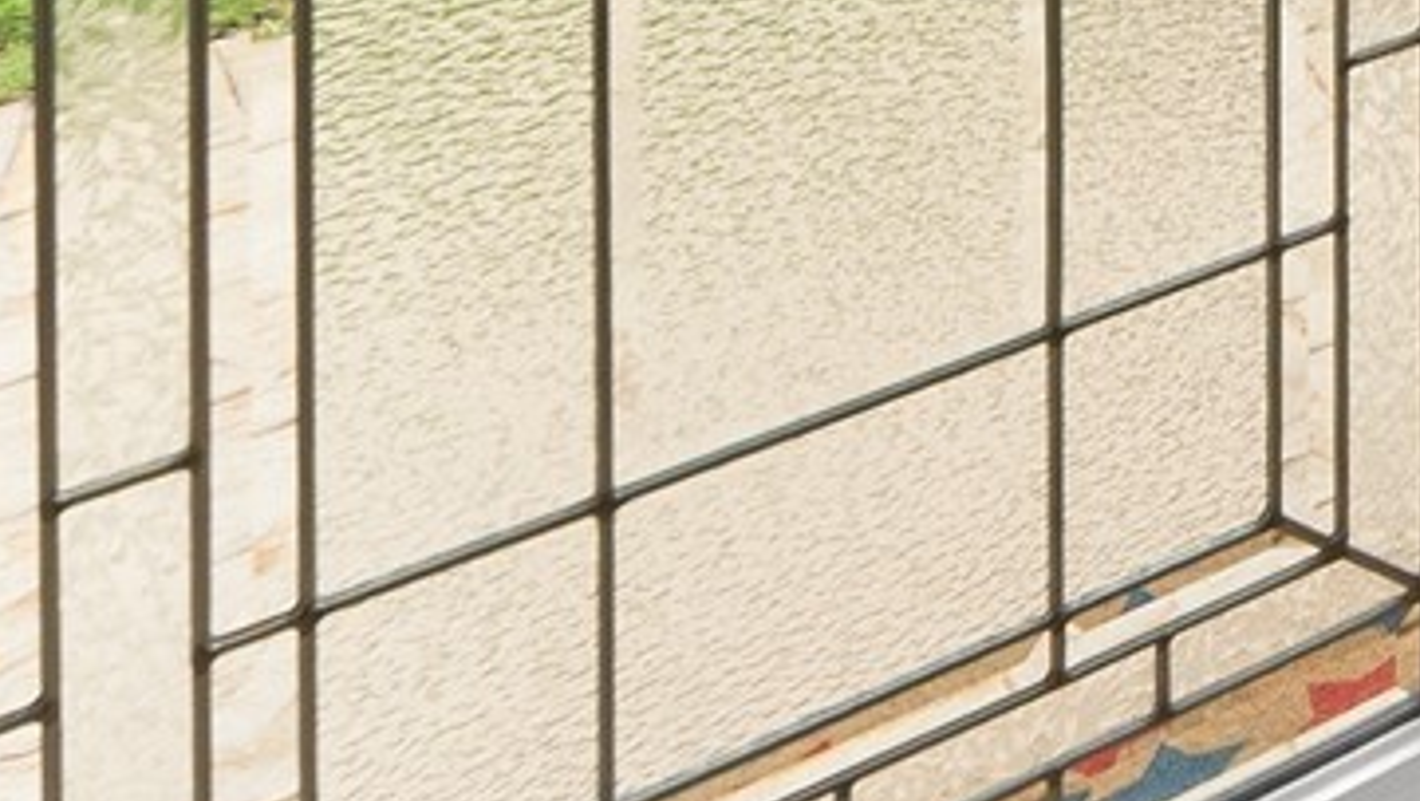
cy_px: -1353
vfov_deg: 12.1
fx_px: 2600
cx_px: 2822
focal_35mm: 69
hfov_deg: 19.0
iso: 320
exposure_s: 1/10
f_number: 8
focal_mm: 14
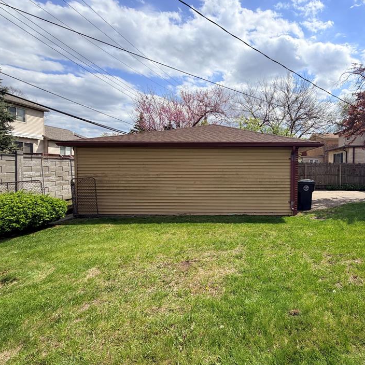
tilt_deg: -1.7
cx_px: 251
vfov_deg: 80.6
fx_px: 215
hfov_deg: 77.4
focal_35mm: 18
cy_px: 172
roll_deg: -0.1
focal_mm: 2.22
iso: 20
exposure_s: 1/1211
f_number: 2.2
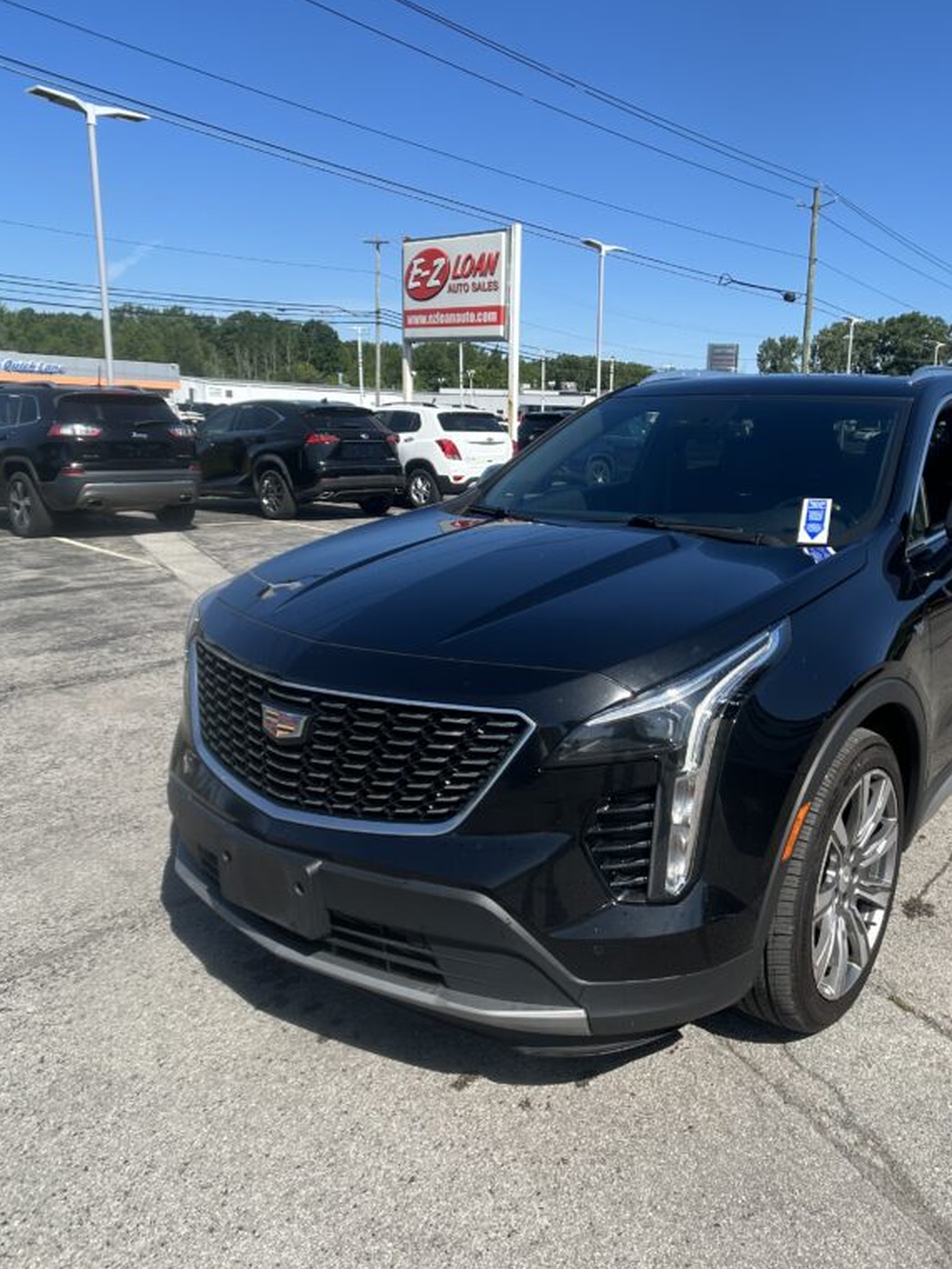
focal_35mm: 35
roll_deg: -3.6
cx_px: 607
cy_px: 630
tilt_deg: -11.4
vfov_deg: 52.6
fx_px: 1283
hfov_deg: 40.4
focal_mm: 5.7
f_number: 1.5
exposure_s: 1/3356
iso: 50
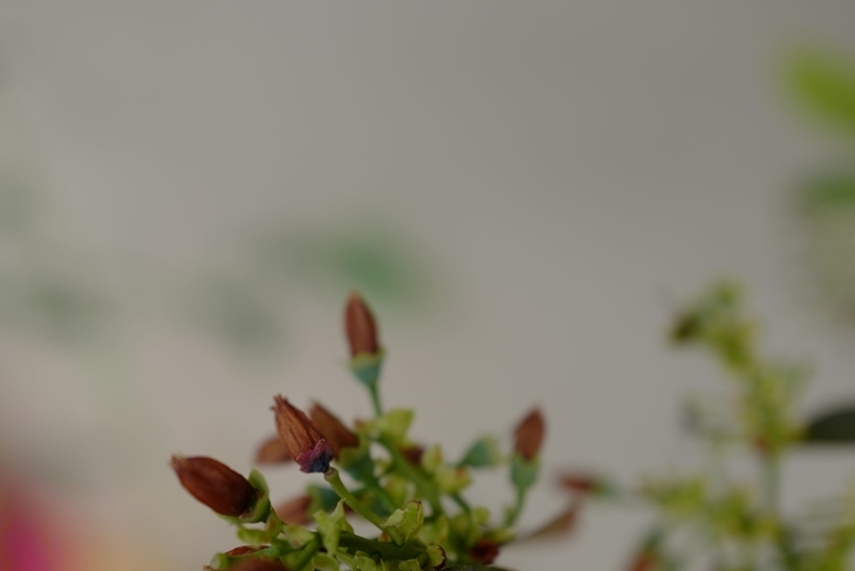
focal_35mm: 46
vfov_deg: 28.6
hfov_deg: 42.5
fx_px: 1093
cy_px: 463
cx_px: 331
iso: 100
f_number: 2.8
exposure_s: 1/320
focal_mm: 28
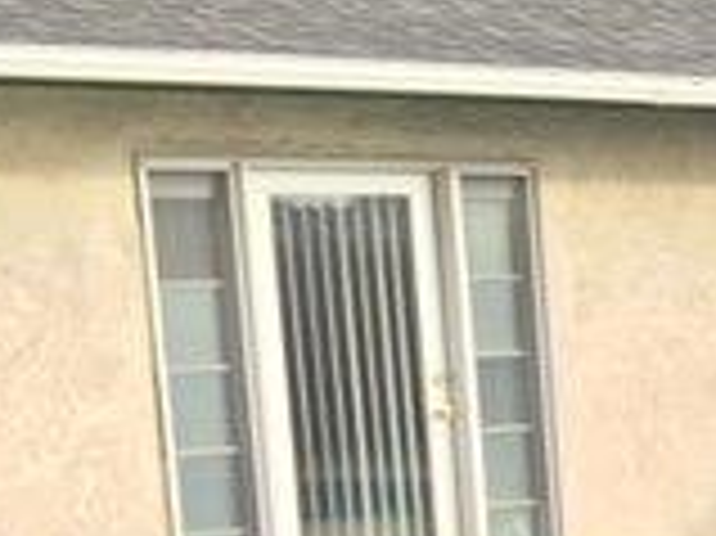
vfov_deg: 12.2
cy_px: 739
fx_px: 2418
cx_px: 1234
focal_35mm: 117
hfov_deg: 14.9
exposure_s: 1/719
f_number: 2.2
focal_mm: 4.15
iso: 32
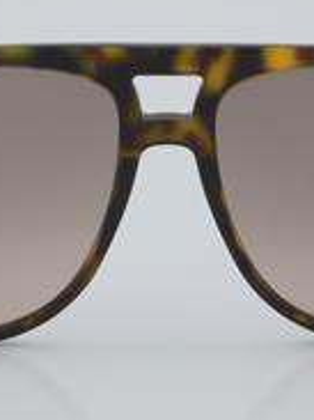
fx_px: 2095
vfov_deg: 11.4
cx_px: 167
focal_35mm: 173
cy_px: 202
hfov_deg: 8.6
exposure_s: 1/4
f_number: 32
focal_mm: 55
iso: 100
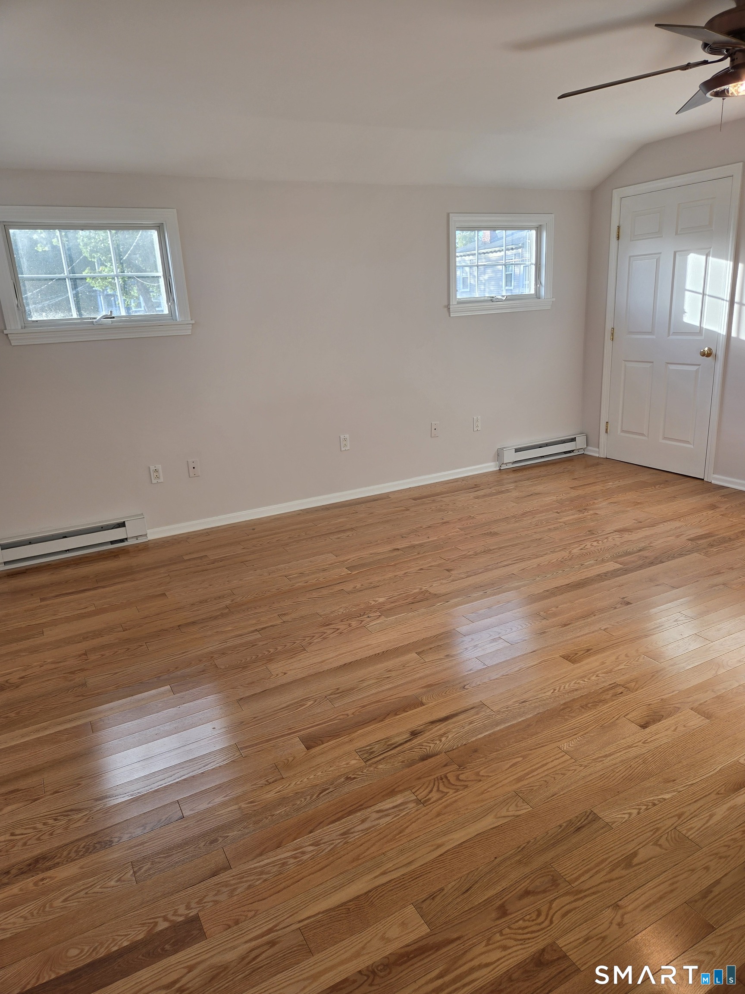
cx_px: 372
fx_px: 660
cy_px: 497
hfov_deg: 58.9
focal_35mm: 23
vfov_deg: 73.9
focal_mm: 5.4
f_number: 1.8
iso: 50
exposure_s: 1/120
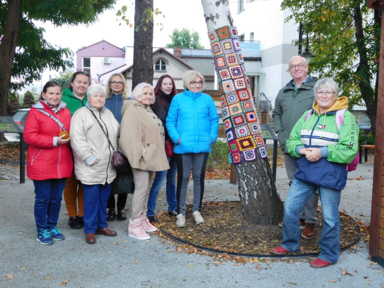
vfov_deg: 36.0
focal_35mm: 40
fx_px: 444
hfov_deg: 46.8
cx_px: 192
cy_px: 144
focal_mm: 7.1
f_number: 3.6
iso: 400
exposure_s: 1/25
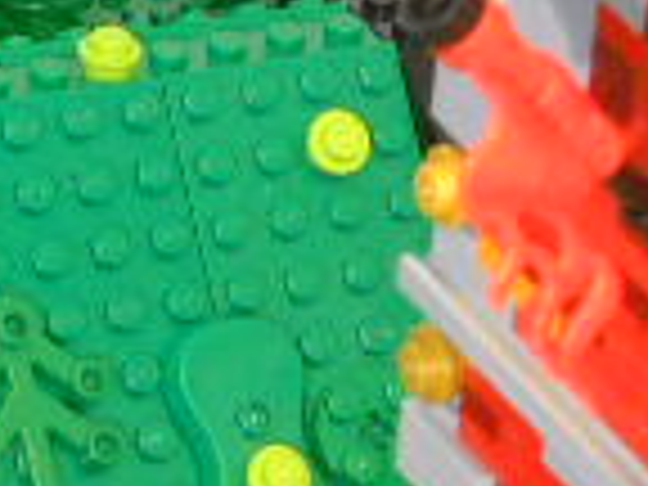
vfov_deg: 4.3
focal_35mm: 342
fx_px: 6402
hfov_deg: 5.7
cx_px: -274
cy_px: 860
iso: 400
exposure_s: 1/24
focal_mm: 12.71
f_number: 4.4
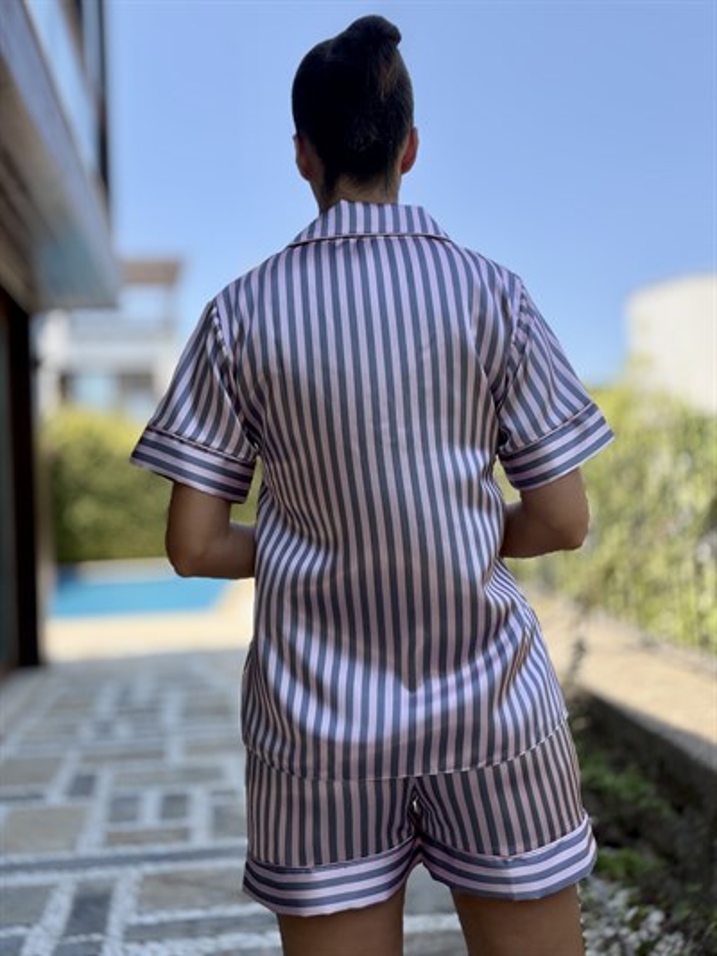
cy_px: 478
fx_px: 828
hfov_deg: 46.8
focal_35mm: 30
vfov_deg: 60.0
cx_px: 358
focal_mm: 2.71
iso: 32
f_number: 1.9
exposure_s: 1/767
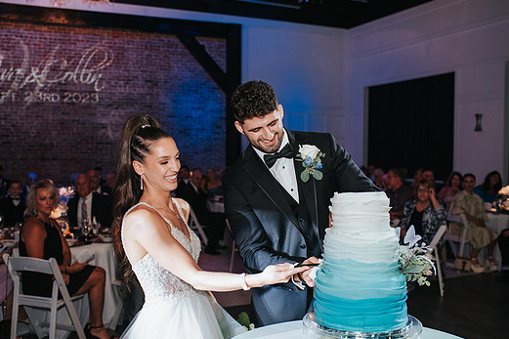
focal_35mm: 39
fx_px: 551
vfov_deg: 34.2
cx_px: 233
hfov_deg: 49.5
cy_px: 184
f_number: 2.8
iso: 1000
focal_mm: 35
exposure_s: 1/200
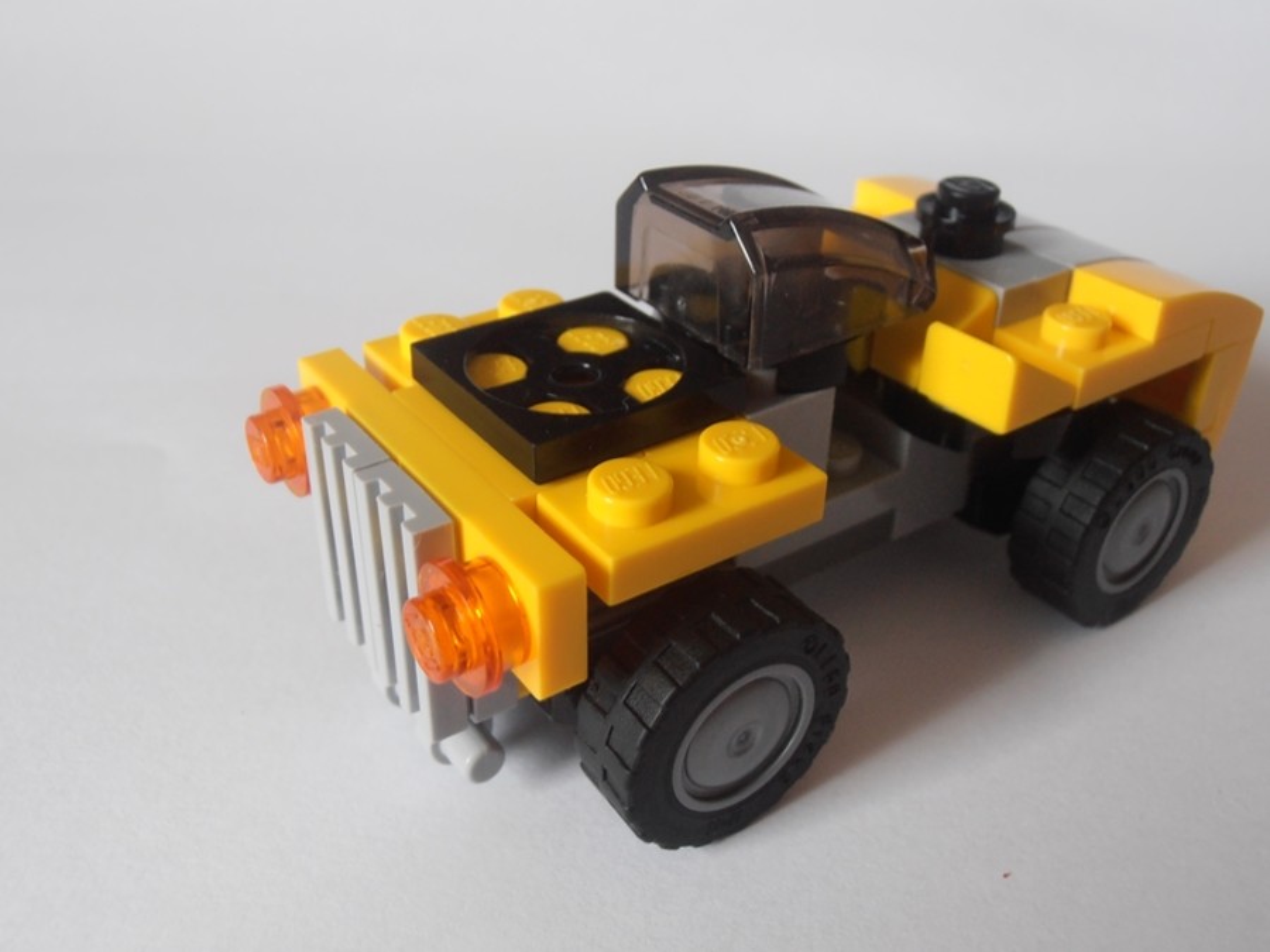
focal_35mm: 37
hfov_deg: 50.1
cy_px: 476
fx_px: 1357
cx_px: 635
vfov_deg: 38.7
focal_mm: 6.61
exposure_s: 1/15
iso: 125
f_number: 3.9
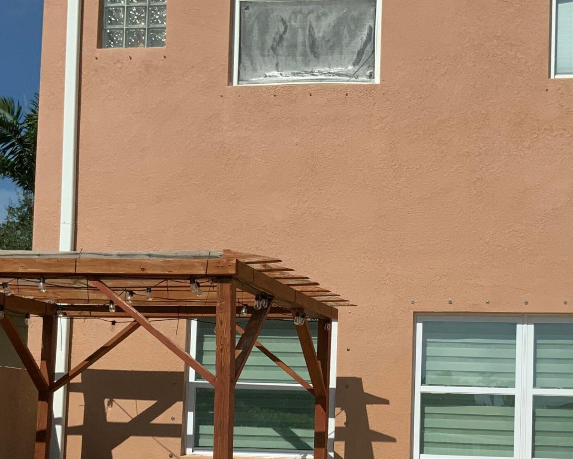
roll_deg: -0.3
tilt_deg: +3.3
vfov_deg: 24.6
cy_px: 363
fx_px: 1035
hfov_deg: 30.6
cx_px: 398
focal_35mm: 61
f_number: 1.8
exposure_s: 1/5814
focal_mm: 3
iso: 20
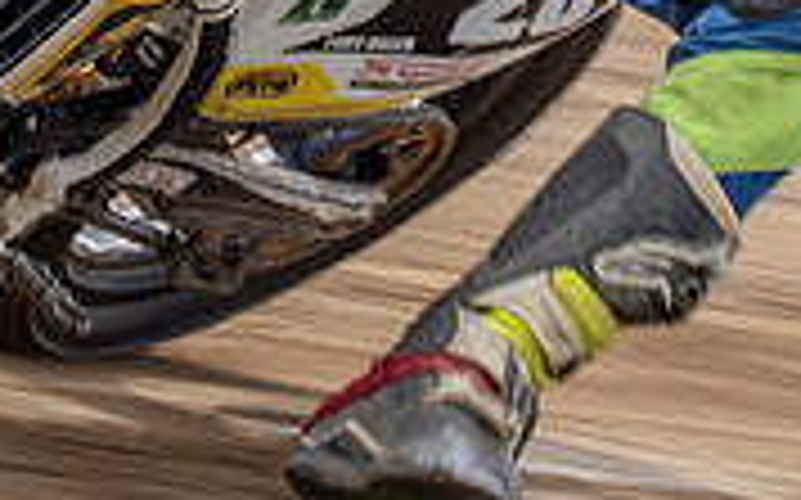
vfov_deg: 2.1
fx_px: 13919
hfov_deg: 3.3
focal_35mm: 638
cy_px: -354
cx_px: 11
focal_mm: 82
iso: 125
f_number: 10
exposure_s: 1/125
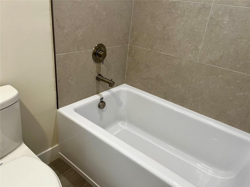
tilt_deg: -25.0
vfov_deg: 53.1
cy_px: 94
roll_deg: -6.9
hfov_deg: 67.3
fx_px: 188
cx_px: 125
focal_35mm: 26
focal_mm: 5.1
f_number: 1.6
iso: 100
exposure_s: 1/60
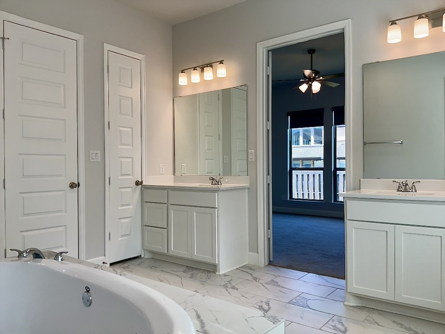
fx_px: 347
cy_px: 167
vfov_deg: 51.4
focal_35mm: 27
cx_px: 222
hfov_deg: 65.3
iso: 20
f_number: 1.8
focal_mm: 3
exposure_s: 1/120
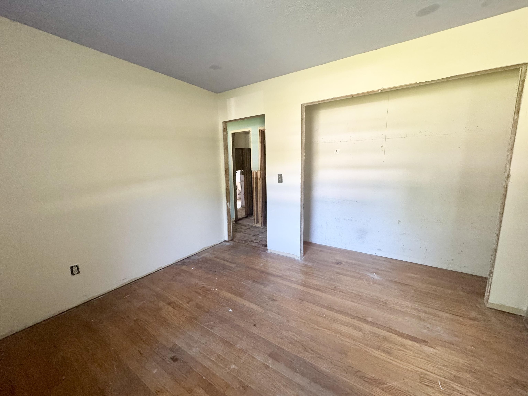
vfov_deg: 85.7
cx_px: 264
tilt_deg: -9.3
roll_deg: +1.0
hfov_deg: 102.1
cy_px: 198
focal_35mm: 14
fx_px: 214
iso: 400
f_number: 2.2
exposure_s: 1/60
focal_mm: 2.22
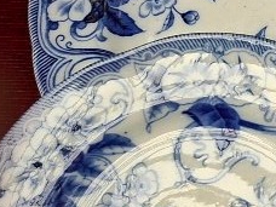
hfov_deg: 12.3
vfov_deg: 12.1
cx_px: 694
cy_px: -13
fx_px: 965
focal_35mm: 121
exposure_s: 1/120
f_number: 1.8
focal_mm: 5.54
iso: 64
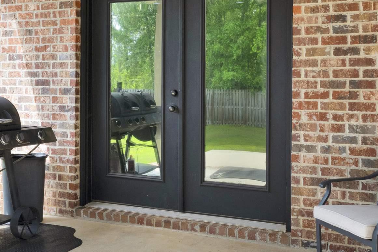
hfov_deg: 42.5
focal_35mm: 46
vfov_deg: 28.8
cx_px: 182
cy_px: 82
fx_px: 486
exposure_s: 1/100
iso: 400
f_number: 11
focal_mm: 17.5
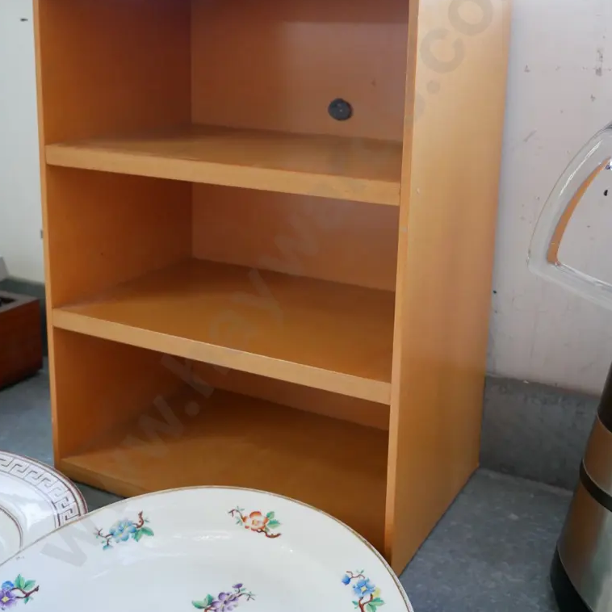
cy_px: 235
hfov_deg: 39.2
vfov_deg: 39.0
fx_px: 860
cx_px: 303
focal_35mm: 43
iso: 1600
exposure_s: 1/60
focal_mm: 18
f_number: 3.9
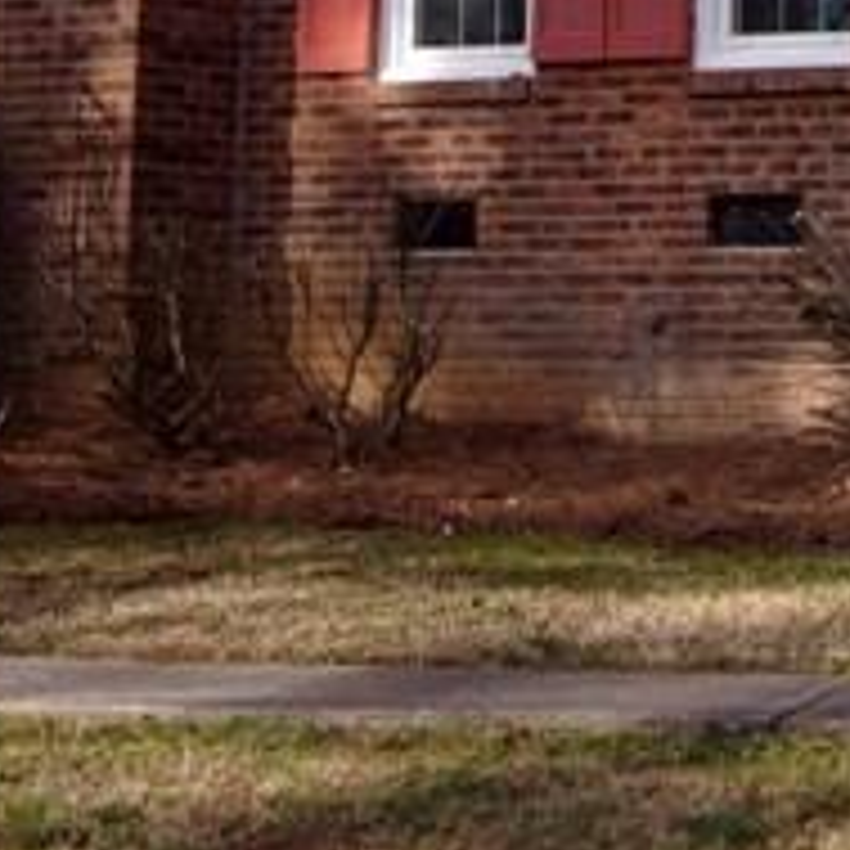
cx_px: 868
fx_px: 3723
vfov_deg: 12.5
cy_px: -364
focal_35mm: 134
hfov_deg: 12.8
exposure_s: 1/45
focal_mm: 5.1
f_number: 10.8
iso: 80
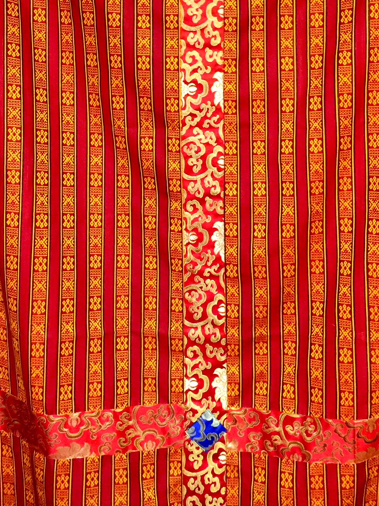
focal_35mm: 44
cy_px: 128
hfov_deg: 32.8
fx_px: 642
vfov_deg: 41.7
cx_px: 222
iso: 125
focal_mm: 4.15
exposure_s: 1/4
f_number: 2.2
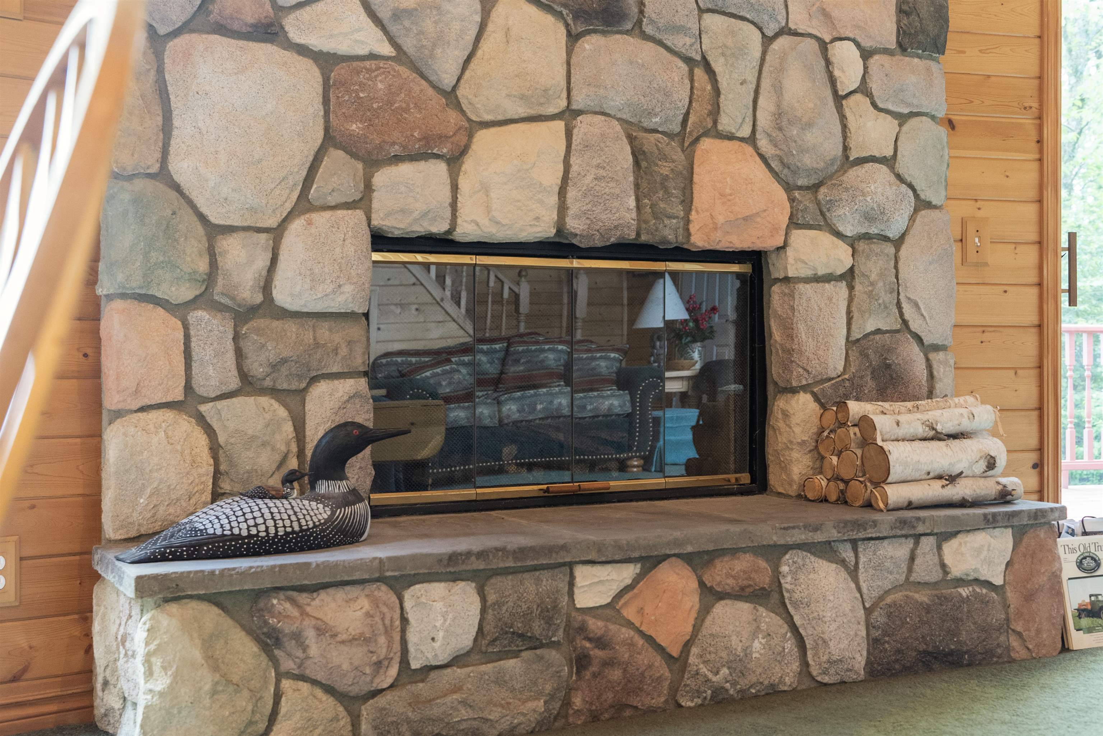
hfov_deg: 46.4
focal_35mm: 42
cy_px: 368
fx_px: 1287
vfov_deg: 31.9
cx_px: 552
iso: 2000
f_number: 4.5
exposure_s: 1/80
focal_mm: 42
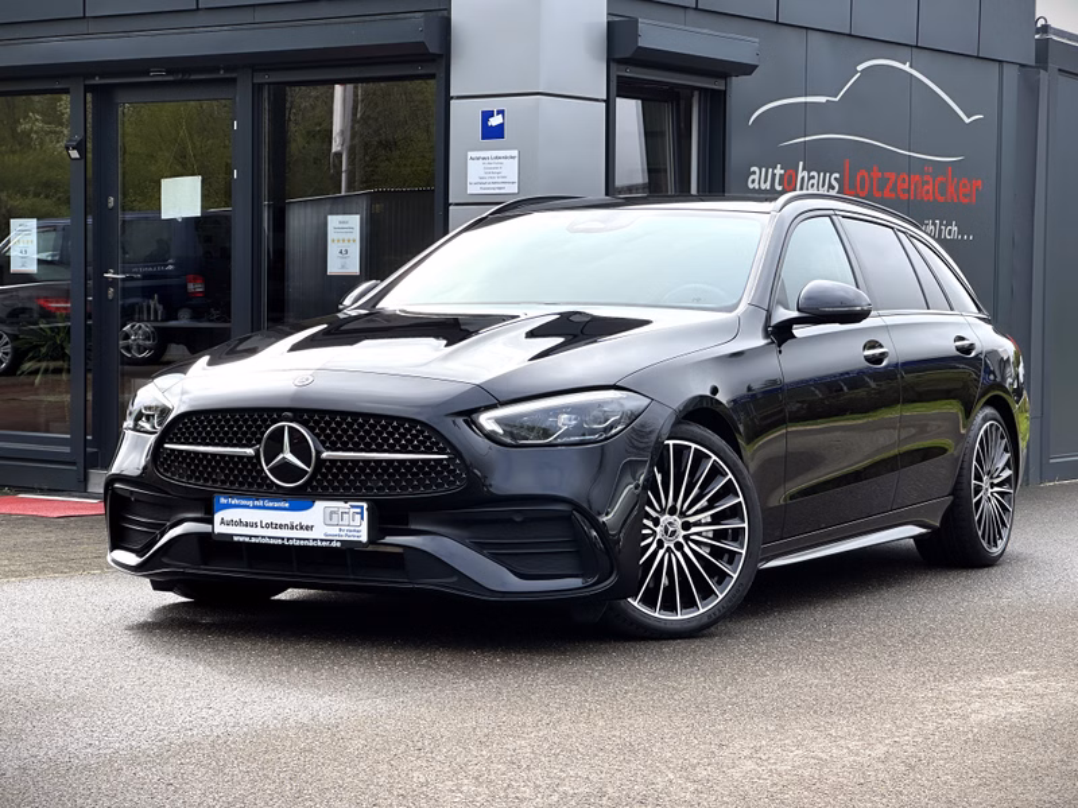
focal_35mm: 77
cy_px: 404
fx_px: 2398
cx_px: 539
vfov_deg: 19.1
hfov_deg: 25.3
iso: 32
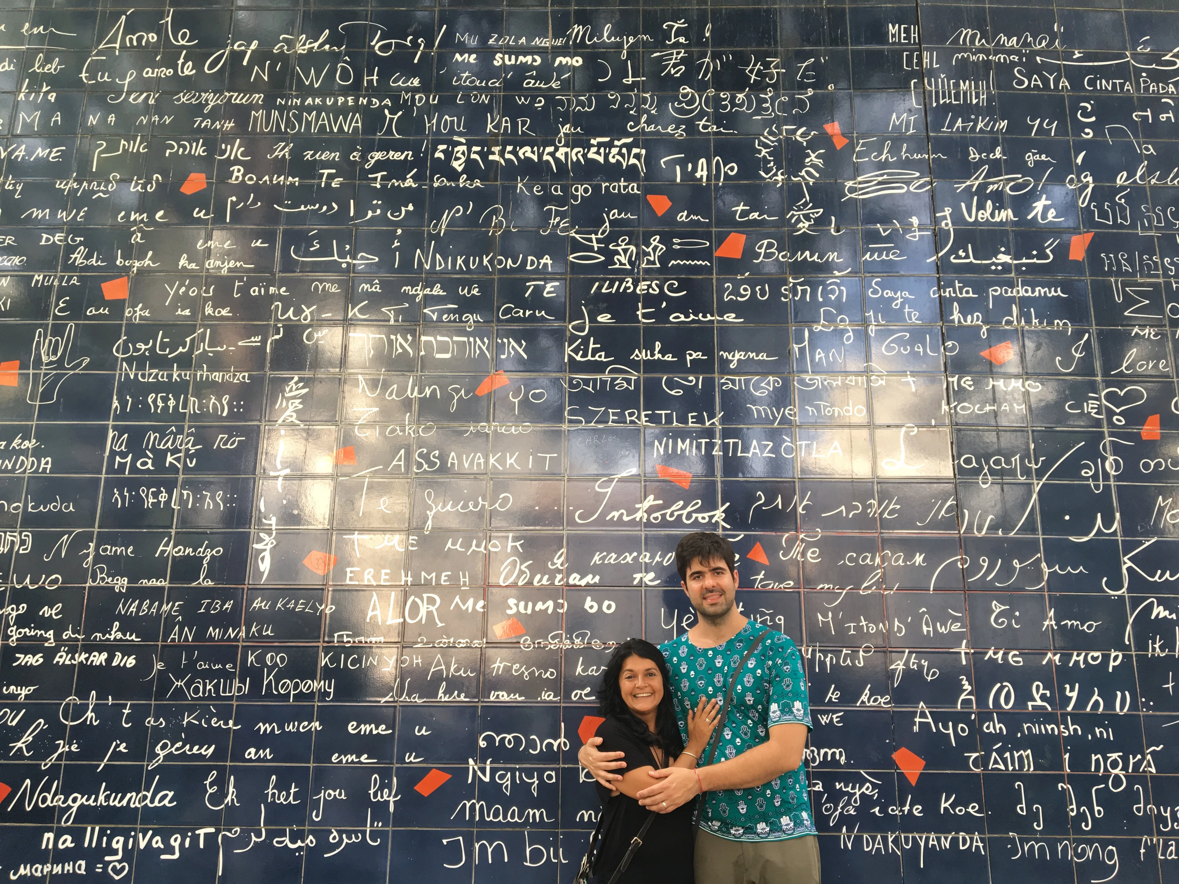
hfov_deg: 61.7
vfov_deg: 48.2
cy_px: 442
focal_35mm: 29
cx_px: 590
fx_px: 988
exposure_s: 1/50
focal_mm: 4.15
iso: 32
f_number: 2.2
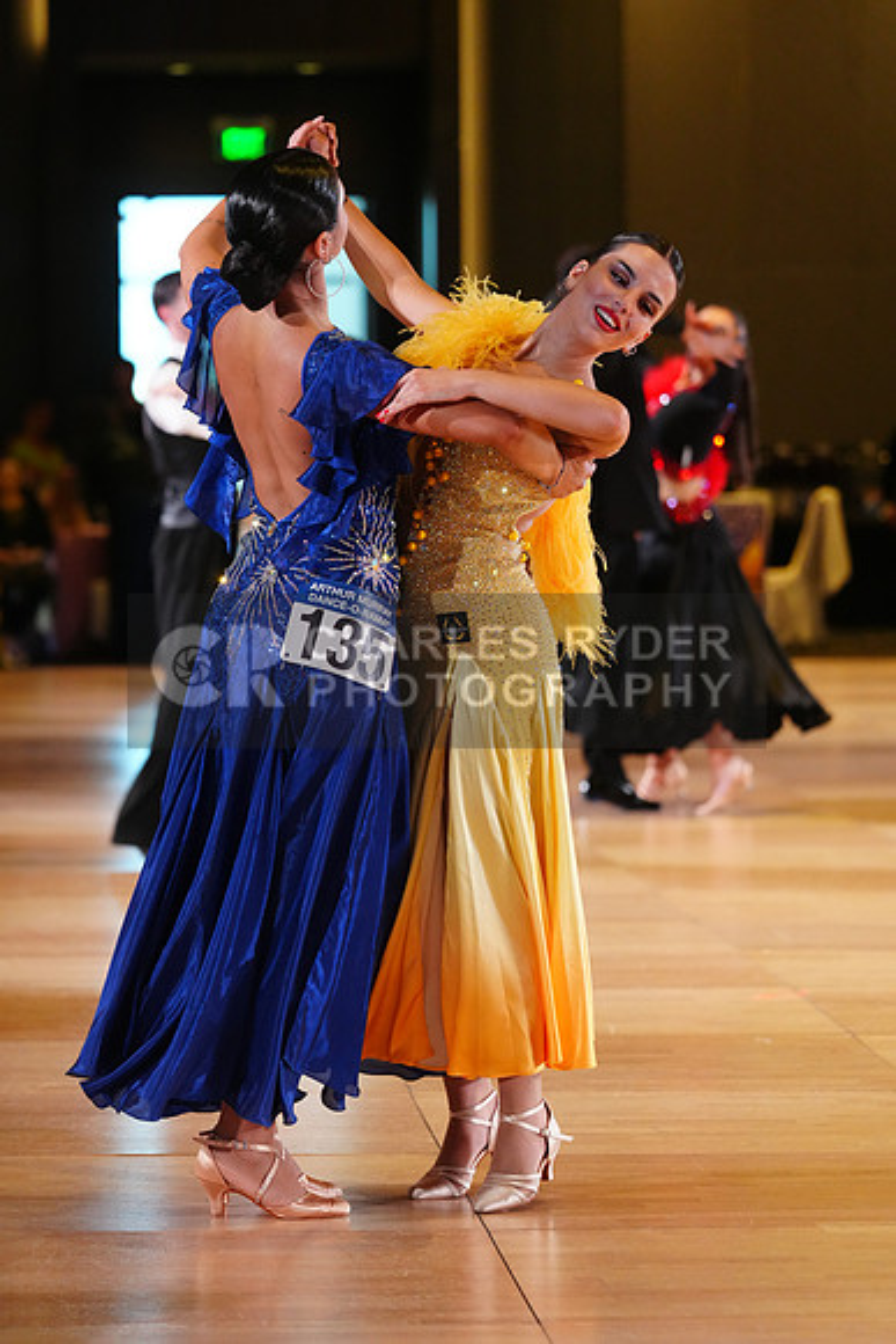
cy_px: 672
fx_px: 5745
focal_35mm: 154
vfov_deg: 13.3
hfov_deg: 8.9
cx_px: 448
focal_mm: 154
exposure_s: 1/400
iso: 4000
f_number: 4
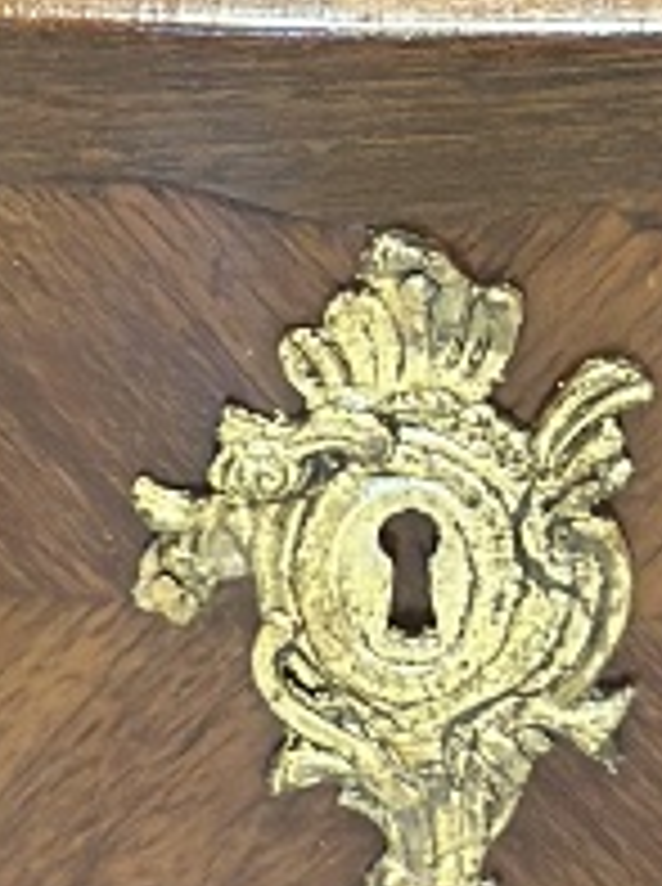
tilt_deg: -9.5
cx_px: 455
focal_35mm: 293
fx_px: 7496
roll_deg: -0.4
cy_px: -819
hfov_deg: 5.1
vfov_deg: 6.6
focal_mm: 6.86
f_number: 1.78
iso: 250
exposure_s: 1/50
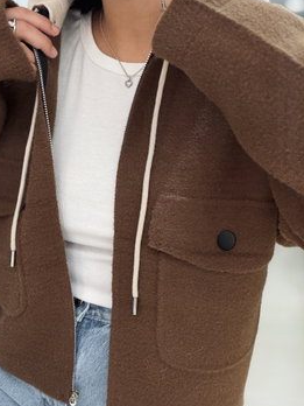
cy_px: 212
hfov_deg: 31.4
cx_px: 111
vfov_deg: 41.2
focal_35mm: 46
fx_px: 539
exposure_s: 1/75
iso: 80
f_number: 1.9
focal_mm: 2.71
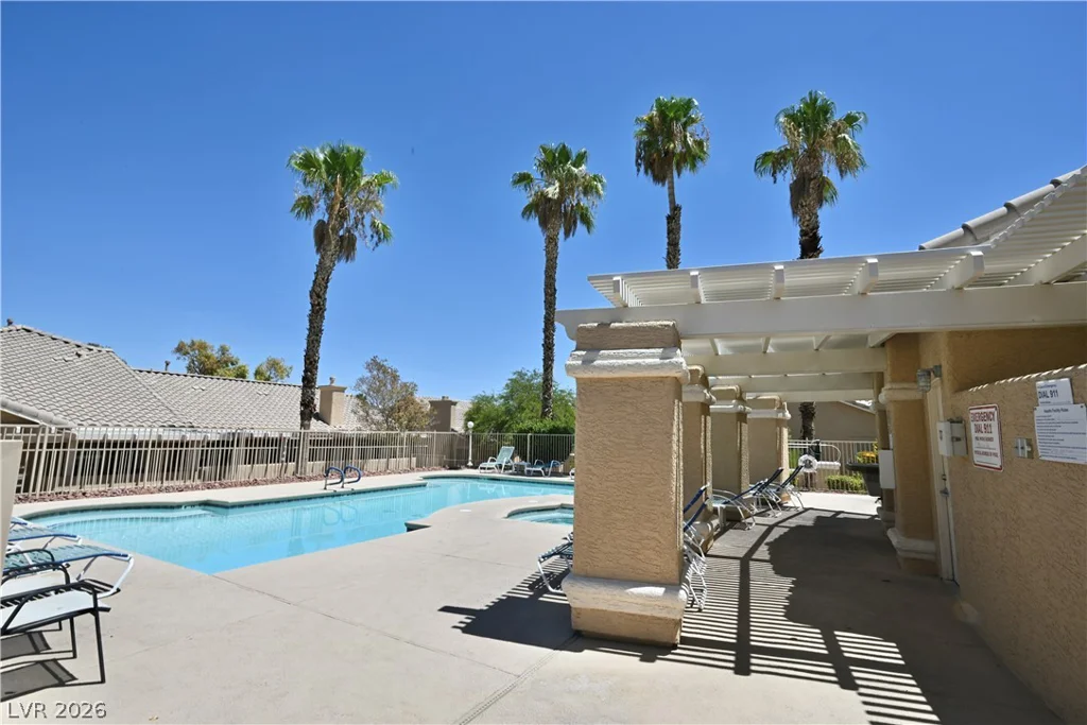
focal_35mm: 17
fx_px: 513
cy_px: 362
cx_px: 544
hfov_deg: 93.3
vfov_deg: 70.5
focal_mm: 17
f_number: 22
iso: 100
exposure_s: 1/60
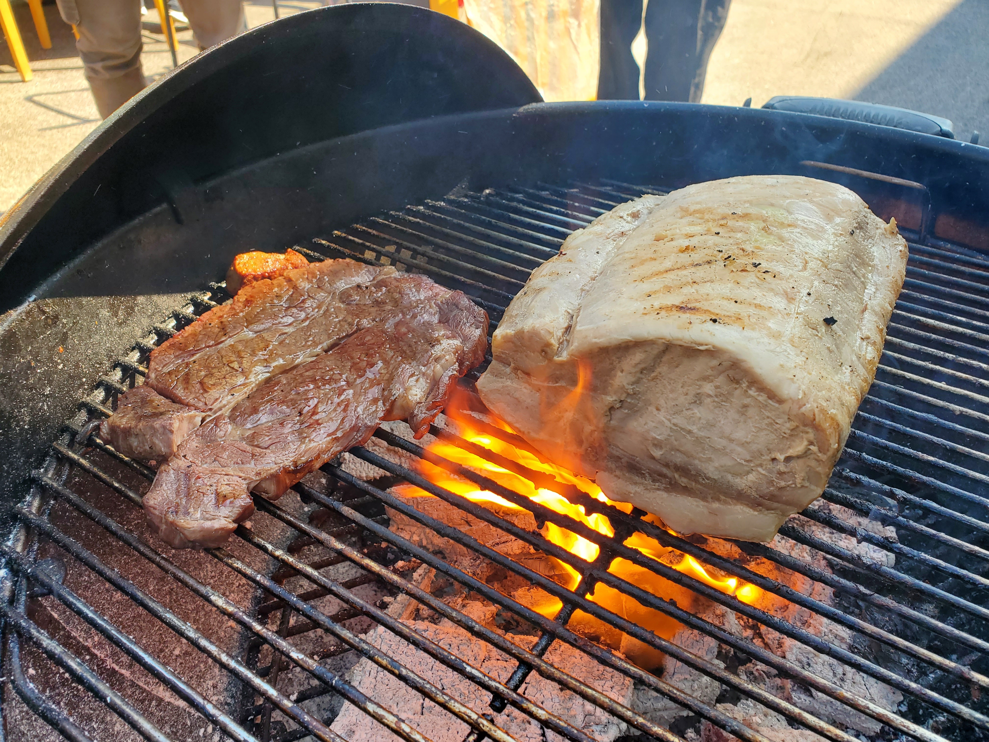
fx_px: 743
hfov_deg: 67.3
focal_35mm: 26
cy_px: 371
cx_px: 494
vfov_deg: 53.1
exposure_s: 1/241
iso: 50
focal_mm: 4.3
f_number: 2.4
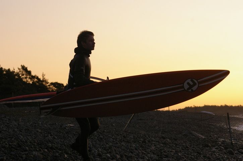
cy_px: 80
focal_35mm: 105
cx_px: 122
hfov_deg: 19.5
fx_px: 708
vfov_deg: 13.0
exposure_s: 1/350
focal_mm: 70
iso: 800
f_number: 6.7
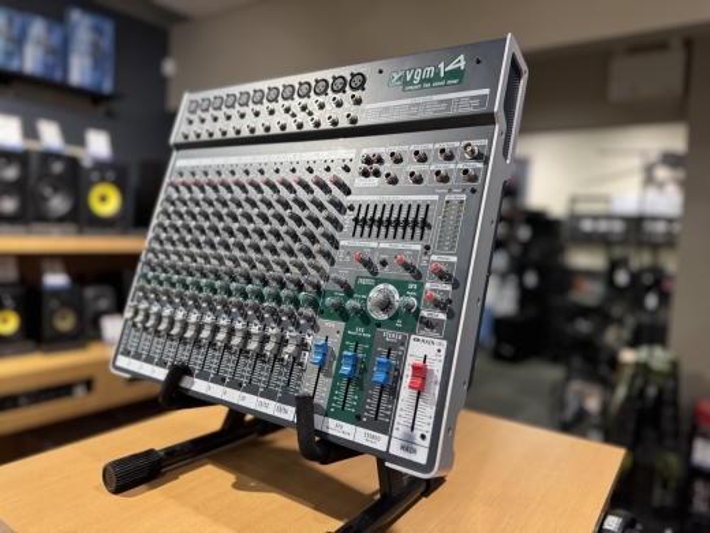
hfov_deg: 71.6
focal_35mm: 24
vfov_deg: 56.8
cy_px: 266
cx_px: 355
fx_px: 492
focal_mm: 6.76
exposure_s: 1/120
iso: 125
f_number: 1.78
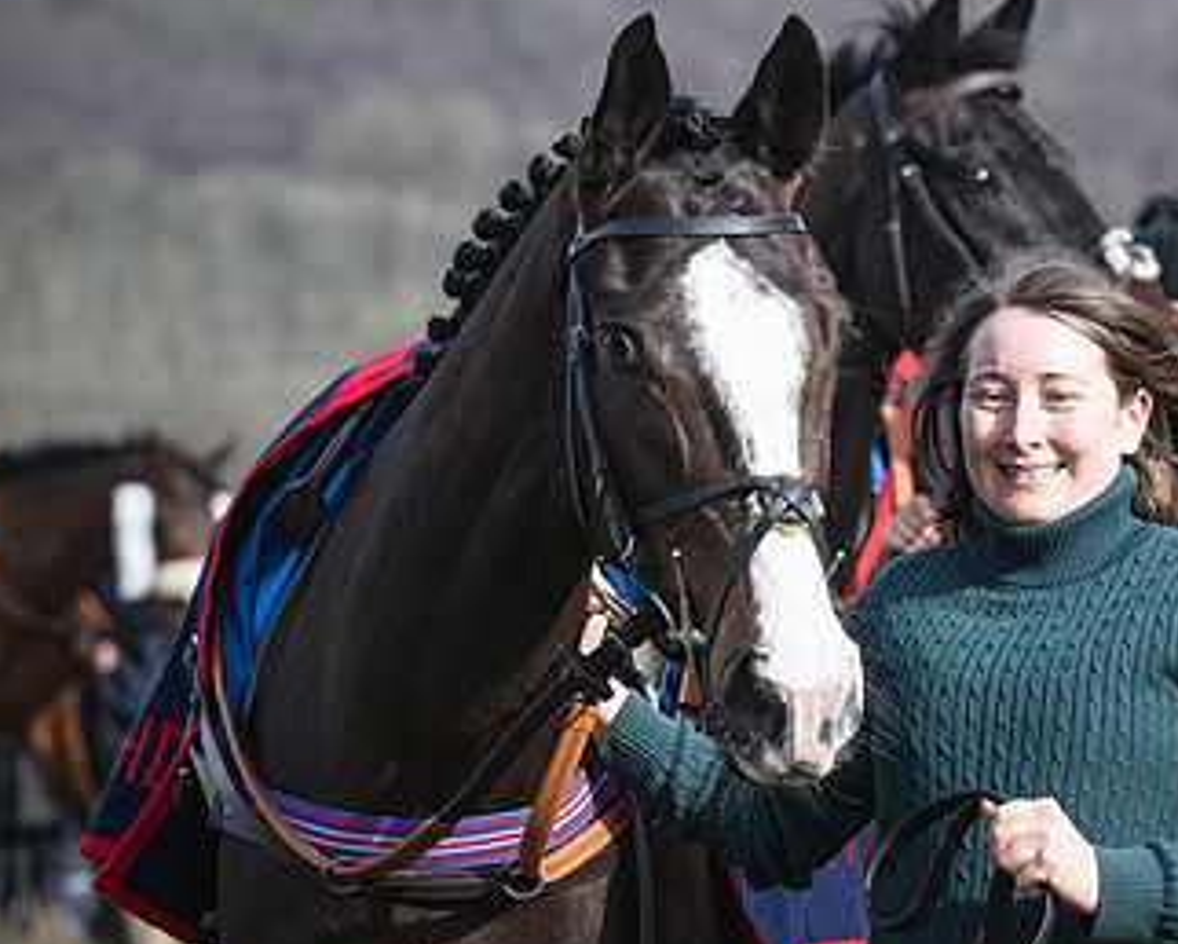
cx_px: 881
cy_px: 355
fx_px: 14896
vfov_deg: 3.6
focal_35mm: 427
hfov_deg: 4.5
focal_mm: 145
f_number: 5.6
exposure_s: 1/1250
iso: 400
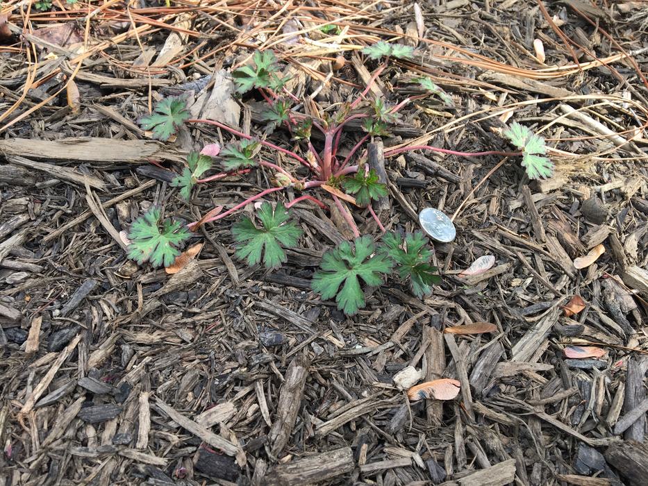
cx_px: 324
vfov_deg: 48.2
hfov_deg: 61.7
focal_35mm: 29
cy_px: 243
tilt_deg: -48.1
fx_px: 543
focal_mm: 4.15
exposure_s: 1/225
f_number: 2.2
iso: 25
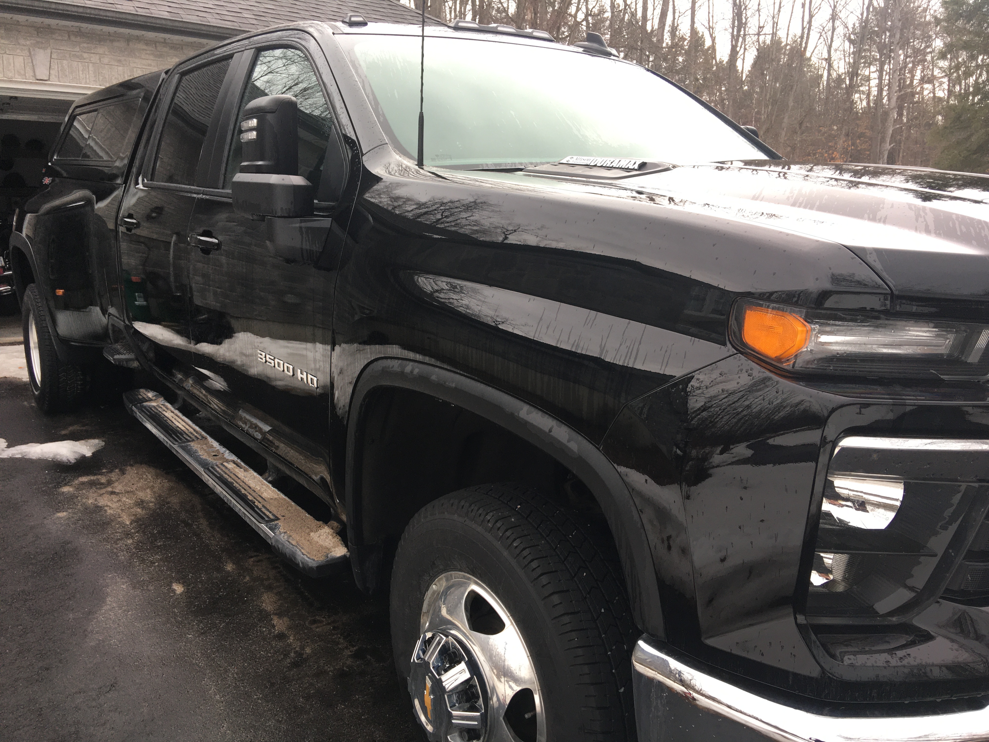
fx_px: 829
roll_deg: +0.2
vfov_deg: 48.2
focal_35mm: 29
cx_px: 494
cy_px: 371
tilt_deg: -7.4
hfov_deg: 61.7
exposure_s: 1/120
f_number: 2.2
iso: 40
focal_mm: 4.15
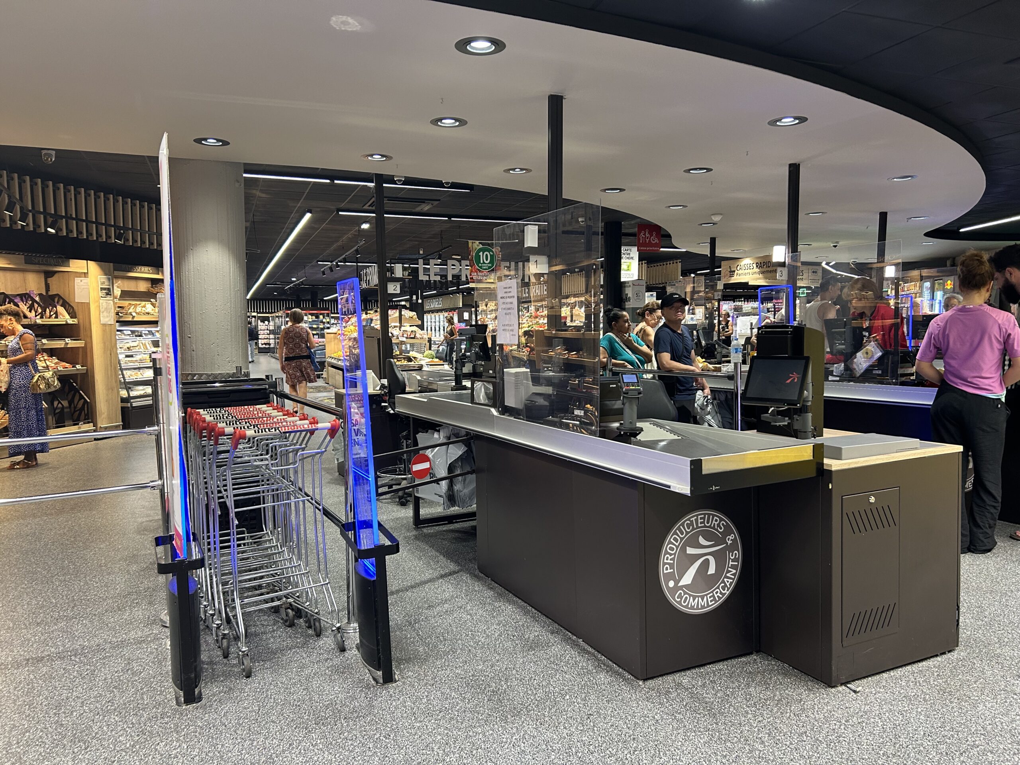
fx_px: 766
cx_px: 510
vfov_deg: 53.1
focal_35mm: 26
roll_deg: +0.9
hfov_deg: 67.3
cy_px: 382
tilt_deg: -3.6
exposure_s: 1/100
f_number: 1.5
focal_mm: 5.7
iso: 125
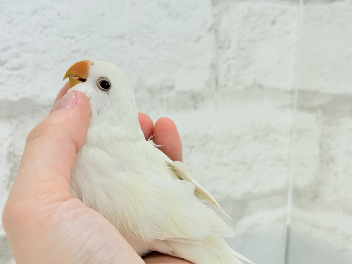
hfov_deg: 36.8
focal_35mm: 52
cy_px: 132
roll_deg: +0.0
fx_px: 529
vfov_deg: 28.0
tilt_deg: -10.2
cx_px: 176
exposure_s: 1/100
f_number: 1.6
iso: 50
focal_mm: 5.96
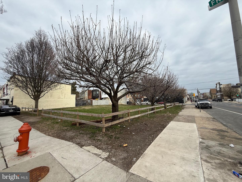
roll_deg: +2.2
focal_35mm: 14
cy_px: 91
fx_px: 98
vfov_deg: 85.7
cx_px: 121
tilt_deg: +4.9
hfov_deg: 102.1
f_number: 2.2
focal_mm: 2.22
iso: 50
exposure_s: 1/619
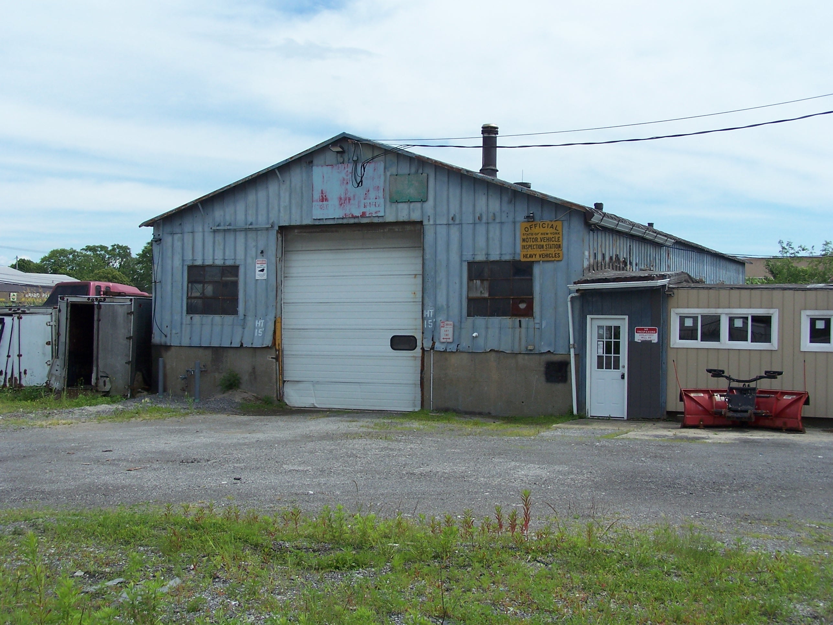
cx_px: 416
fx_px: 1155
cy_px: 312
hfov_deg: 39.7
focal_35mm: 48
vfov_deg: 30.3
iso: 80
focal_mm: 8
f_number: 4
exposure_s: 1/750
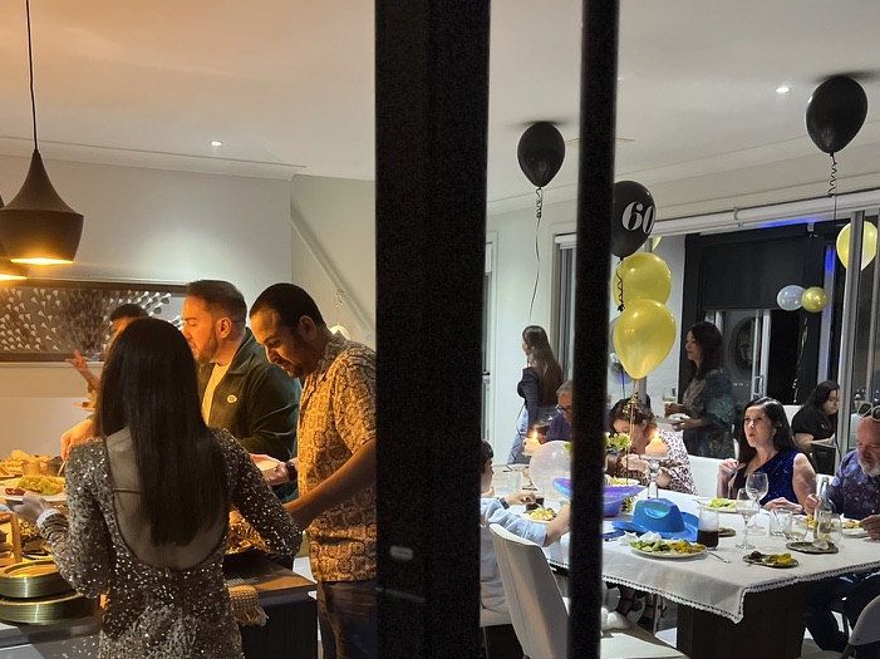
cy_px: 471
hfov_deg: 48.9
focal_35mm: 38
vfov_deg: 37.0
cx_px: 393
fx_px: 966
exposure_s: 1/50
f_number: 1.5
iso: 500
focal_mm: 5.7
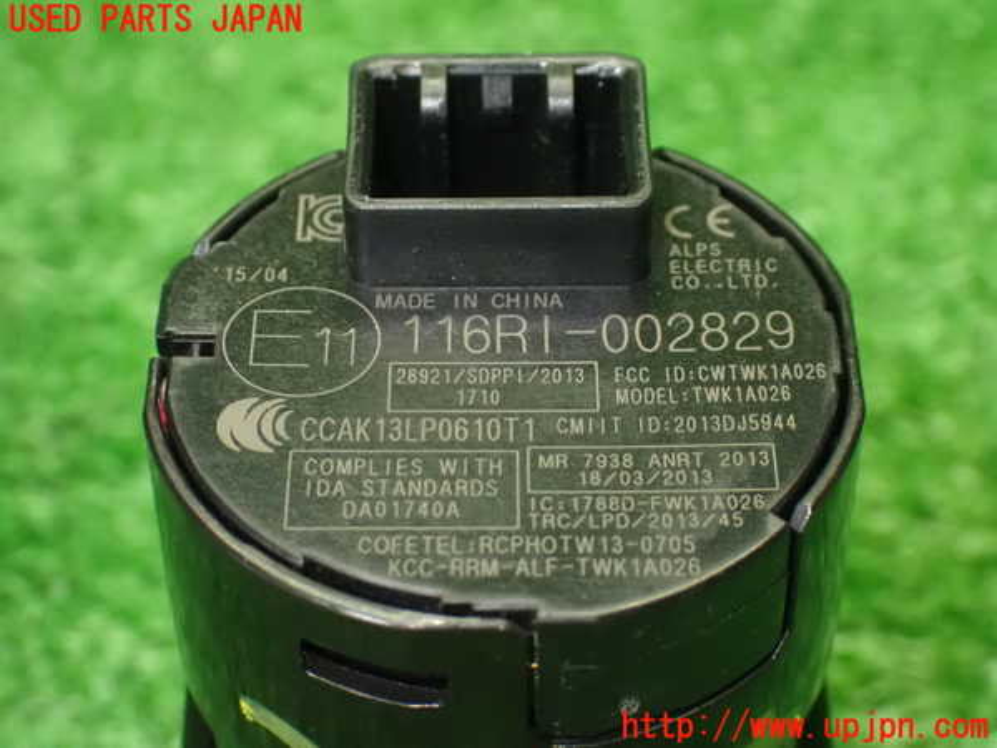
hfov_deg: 23.8
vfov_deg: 18.0
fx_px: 2362
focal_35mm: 82
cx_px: 498
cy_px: 374
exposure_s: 1/80
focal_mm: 14.62
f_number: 4.3
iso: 1600
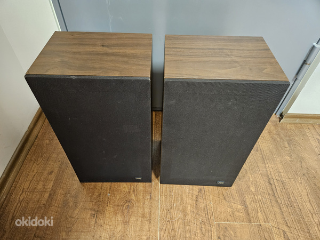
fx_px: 213
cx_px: 160
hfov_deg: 73.9
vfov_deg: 58.9
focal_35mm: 23
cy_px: 120
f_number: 1.8
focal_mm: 5.4
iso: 800
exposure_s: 1/25
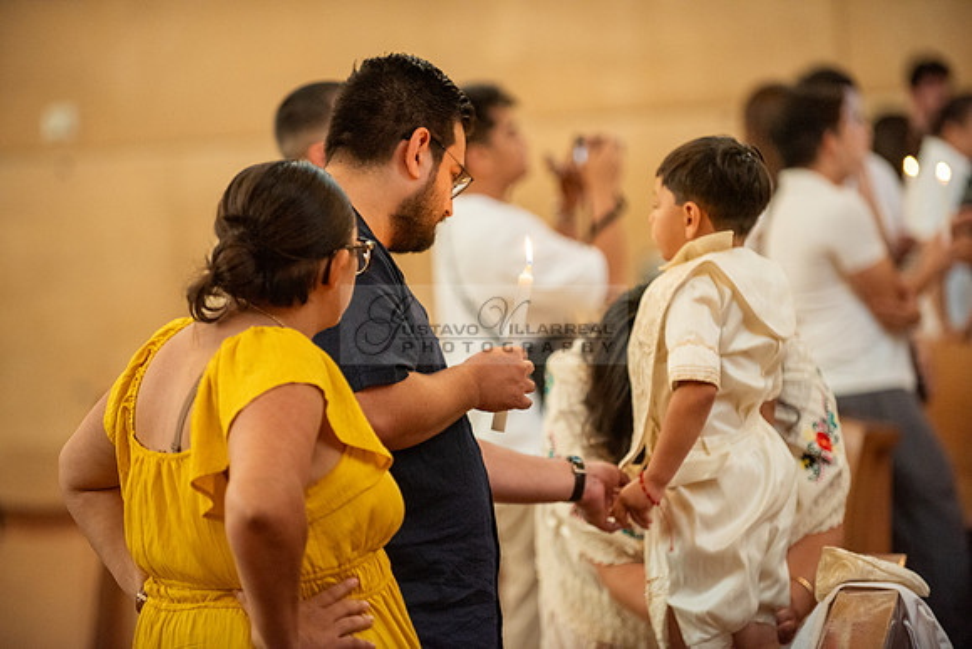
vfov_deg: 8.6
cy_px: 324
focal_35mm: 160
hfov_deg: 12.8
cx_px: 486
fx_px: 4321
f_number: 2.8
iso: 2000
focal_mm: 160
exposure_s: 1/125
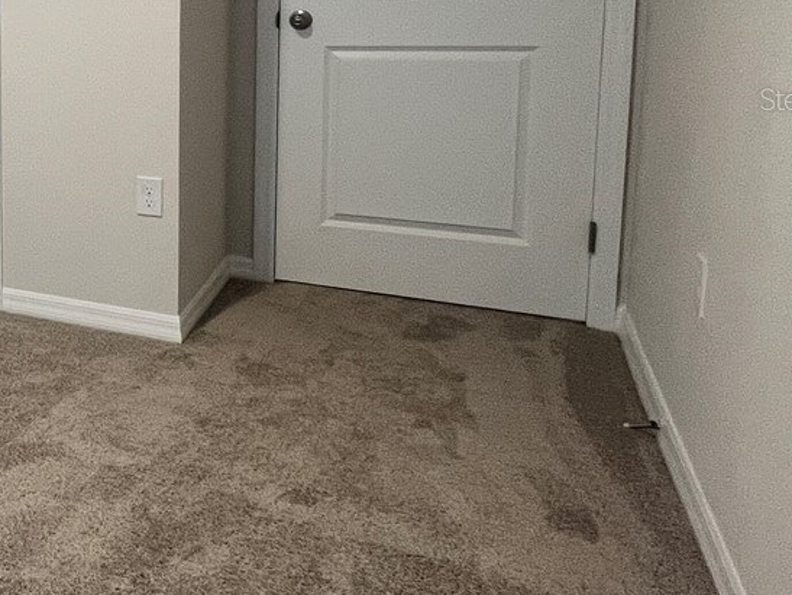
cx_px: -262
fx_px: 870
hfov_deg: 33.7
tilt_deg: -6.4
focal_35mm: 38
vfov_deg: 36.2
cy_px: 98
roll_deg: +2.9
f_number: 1.8
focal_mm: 1.57
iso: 250
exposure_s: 1/60
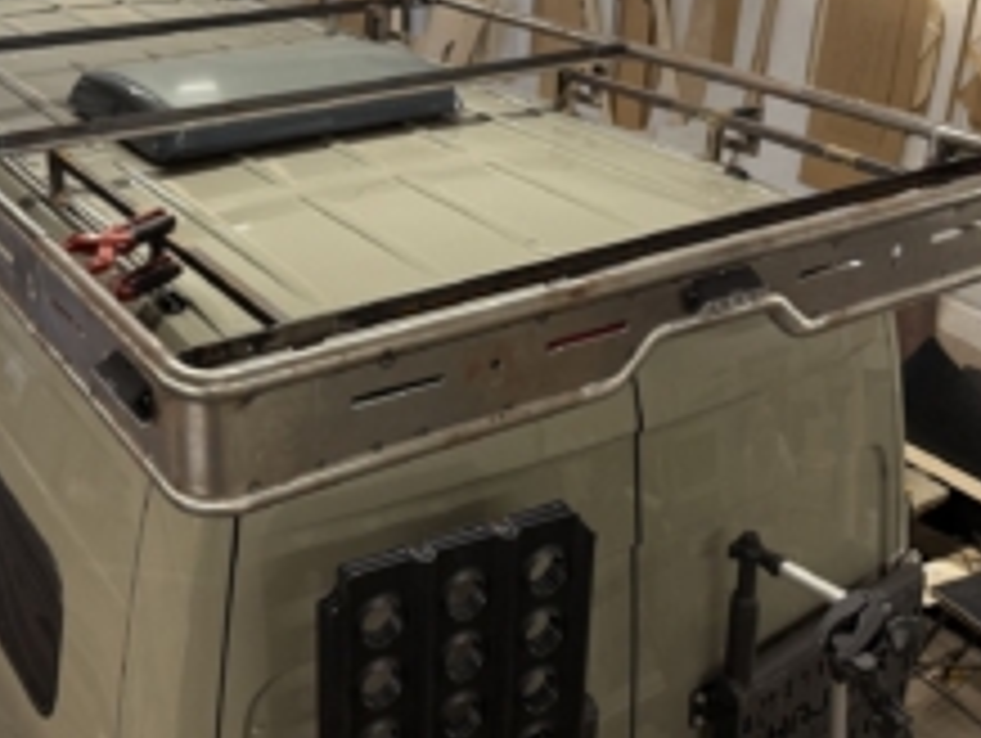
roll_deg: +0.1
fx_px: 1248
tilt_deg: -20.1
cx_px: 338
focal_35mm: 44
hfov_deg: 42.4
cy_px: 225
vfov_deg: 32.6
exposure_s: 1/50
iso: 125
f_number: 1.78
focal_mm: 6.76
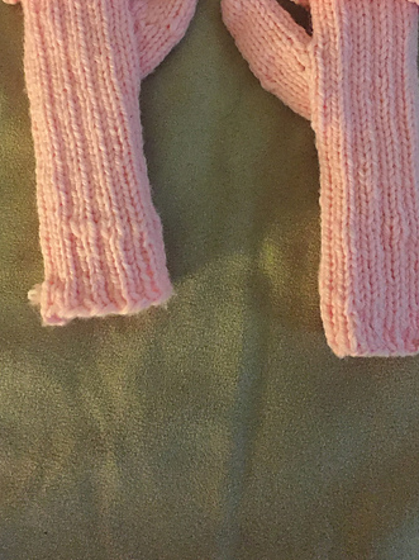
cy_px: 160
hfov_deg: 34.3
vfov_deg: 43.8
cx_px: 189
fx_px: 678
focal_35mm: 42
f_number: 2.2
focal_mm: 4.15
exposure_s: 1/15
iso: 320
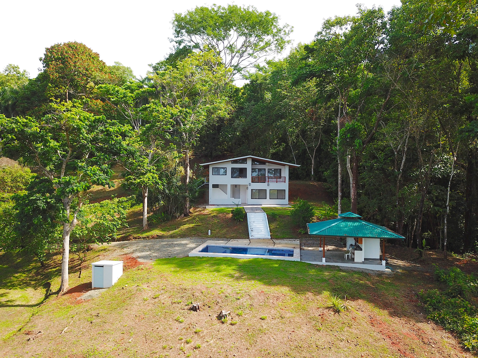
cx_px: 239
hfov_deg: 67.3
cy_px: 179
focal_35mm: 26
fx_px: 359
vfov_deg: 53.1
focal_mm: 4.73
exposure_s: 1/448
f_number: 2.2
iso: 100
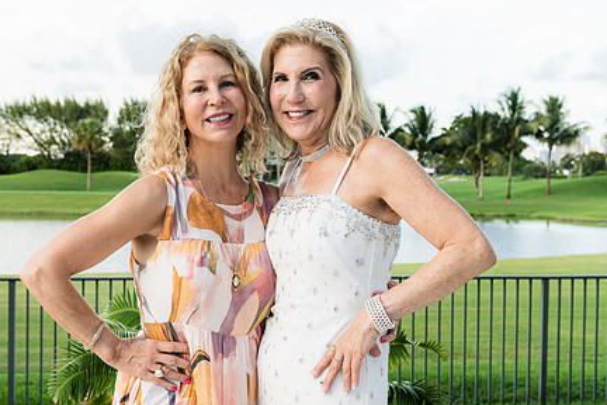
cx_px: 249
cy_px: 198
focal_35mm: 51
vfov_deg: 26.5
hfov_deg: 38.8
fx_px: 860
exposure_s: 1/250
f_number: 5.6
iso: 640
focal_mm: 38
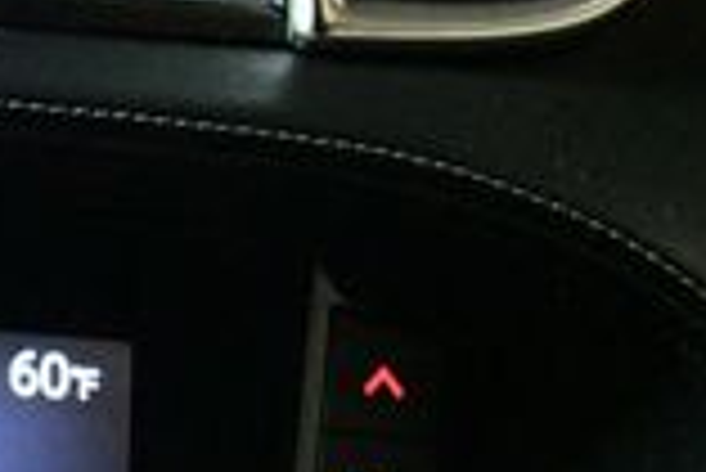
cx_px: -463
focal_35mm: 110
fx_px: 2159
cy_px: 764
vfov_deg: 11.8
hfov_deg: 16.3
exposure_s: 1/60
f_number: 3.5
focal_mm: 18
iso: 7200
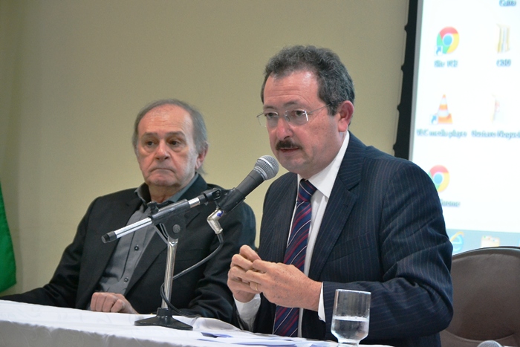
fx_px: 1734
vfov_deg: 11.4
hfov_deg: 17.1
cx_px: 260
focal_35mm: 120
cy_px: 174
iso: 2000
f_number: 5.6
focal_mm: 80
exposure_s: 1/30
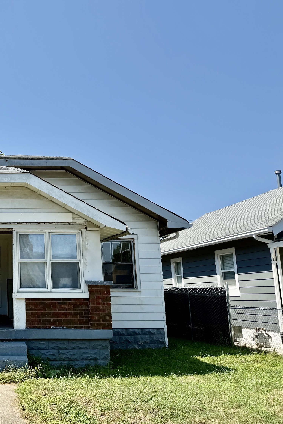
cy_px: 210
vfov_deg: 55.8
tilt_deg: +11.2
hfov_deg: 35.2
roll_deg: -0.1
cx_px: 0
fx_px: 401
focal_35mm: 34
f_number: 1.78
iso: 80
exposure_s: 1/4975
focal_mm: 6.76
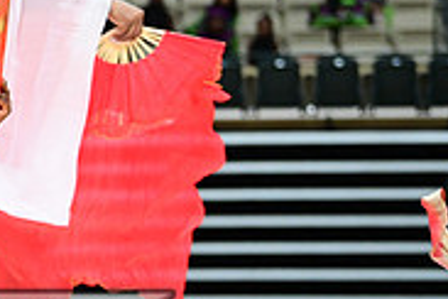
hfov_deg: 7.5
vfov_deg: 5.1
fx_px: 3360
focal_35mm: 270
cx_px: -223
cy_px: 299
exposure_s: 1/1000
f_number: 3.2
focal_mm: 85
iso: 6400
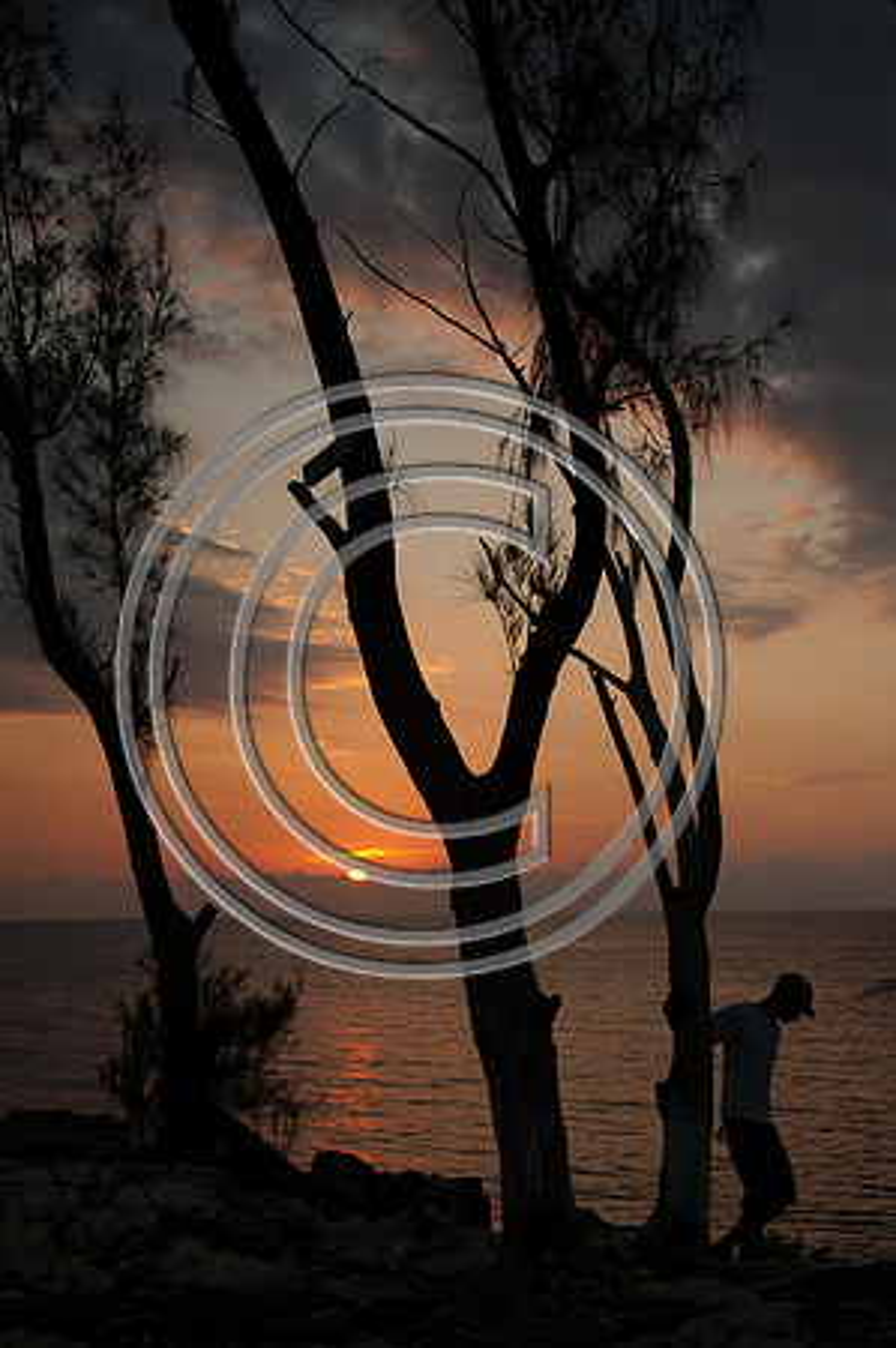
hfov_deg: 35.0
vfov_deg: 50.7
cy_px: 674
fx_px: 1422
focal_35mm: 38
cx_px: 448
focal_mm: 38
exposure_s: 1/1000
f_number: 4.5
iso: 2000
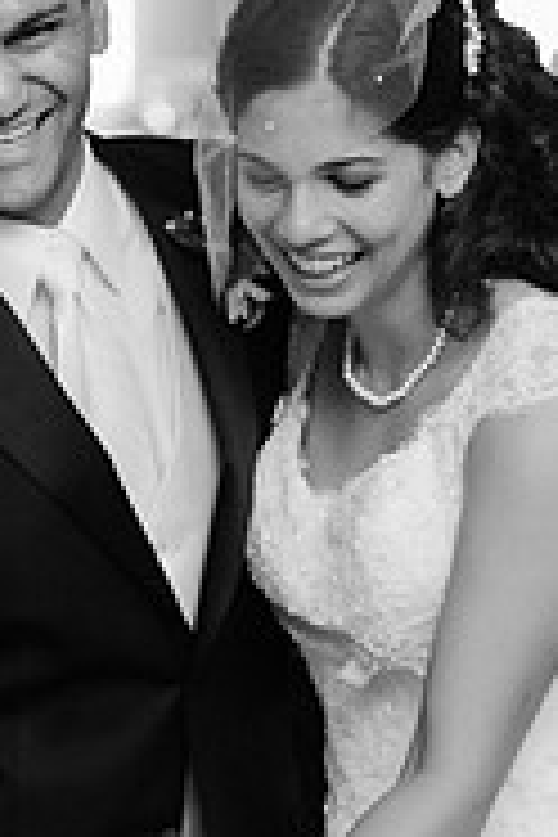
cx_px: 207
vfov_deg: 8.1
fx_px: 5905
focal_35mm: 254
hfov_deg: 5.4
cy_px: 684
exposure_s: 1/80
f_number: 5.6
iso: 3200
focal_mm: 105
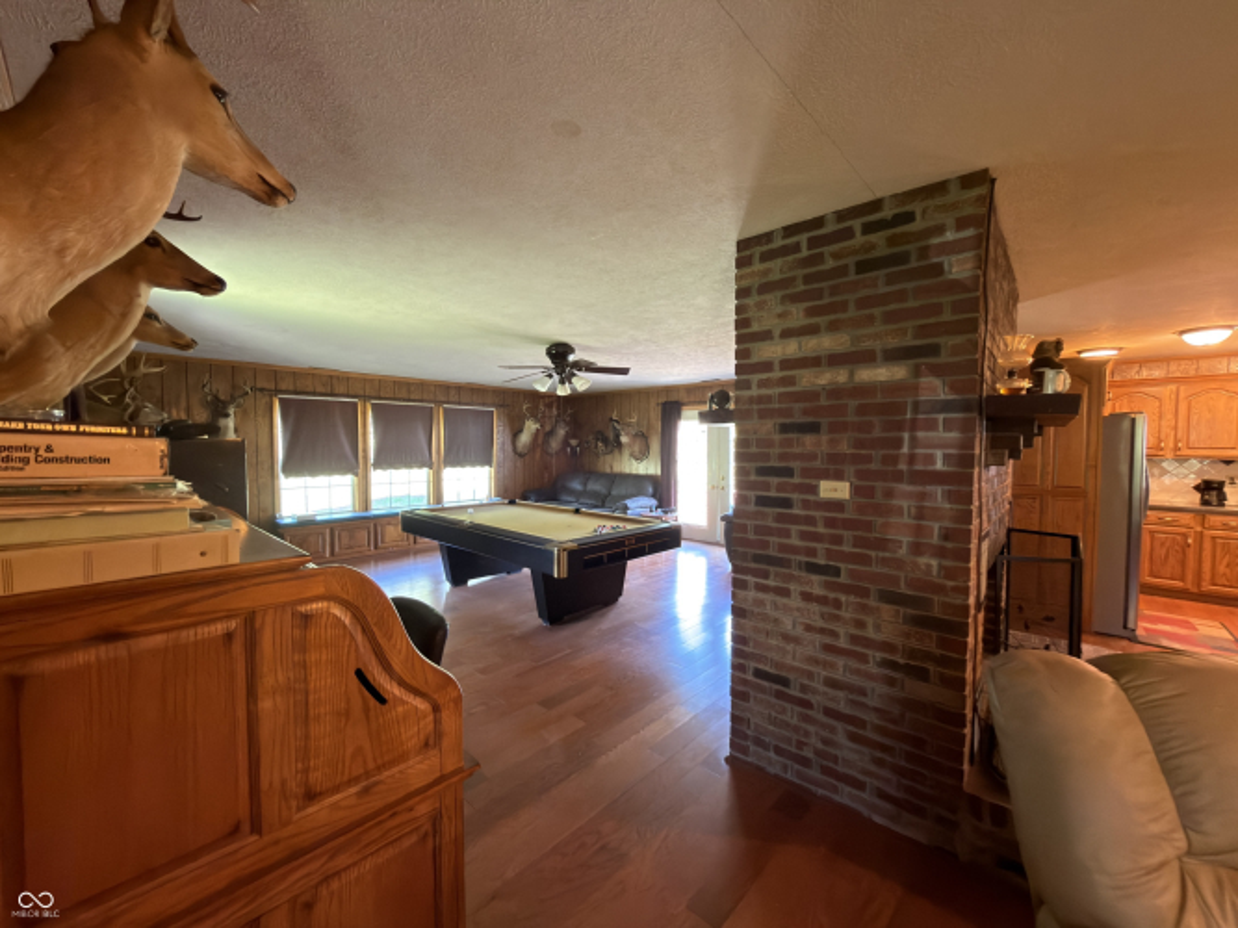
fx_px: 501
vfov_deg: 85.7
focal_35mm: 14
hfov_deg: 102.1
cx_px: 619
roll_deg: +0.3
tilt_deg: -1.8
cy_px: 464
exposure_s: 1/24
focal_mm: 2.22
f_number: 2.2
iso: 320
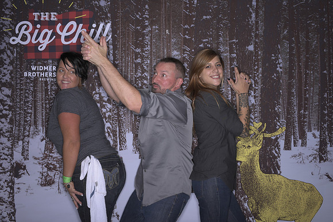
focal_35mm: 35
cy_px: 111
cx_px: 166
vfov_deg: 37.9
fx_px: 324
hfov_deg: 54.4
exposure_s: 1/250
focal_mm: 35
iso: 64
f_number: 11
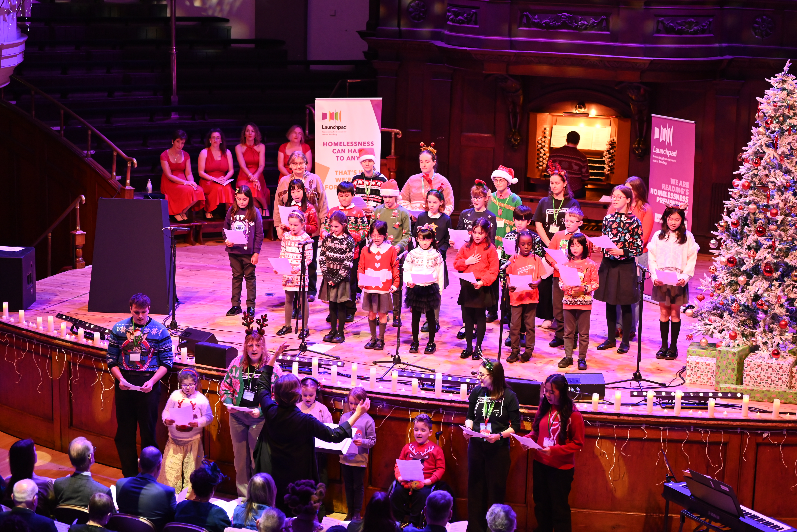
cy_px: 266
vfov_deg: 19.2
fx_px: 1572
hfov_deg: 28.4
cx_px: 400
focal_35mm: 71
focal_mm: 70
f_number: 3.5
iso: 2500
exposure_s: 1/200
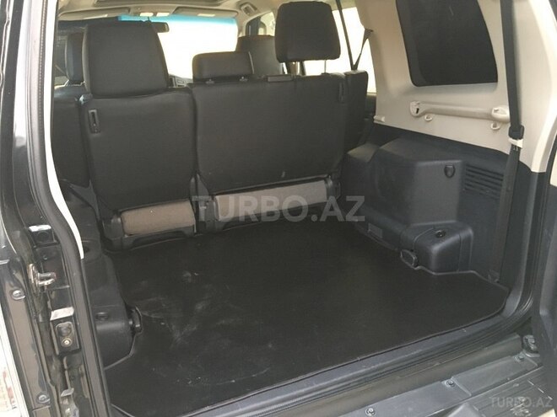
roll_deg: +1.7
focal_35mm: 29
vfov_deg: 48.2
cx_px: 278
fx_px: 467
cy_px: 208
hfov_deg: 61.7
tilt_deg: -19.8
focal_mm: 4.15
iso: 160
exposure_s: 1/33
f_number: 2.2
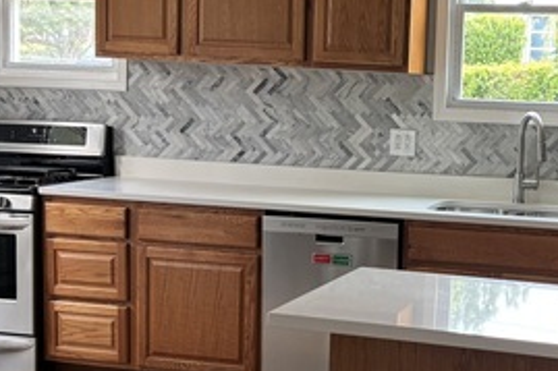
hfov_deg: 29.5
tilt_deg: -6.8
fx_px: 1038
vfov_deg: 20.3
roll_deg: -2.8
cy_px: 209
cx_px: 433
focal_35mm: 67
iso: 100
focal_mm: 5.96
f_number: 1.6
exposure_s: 1/121
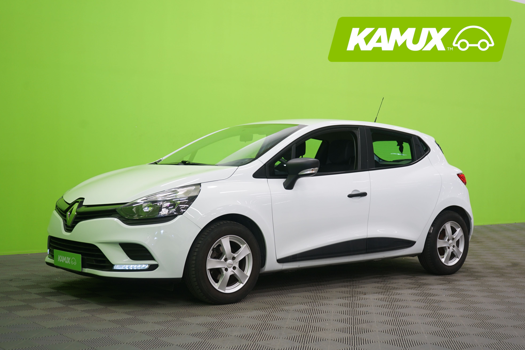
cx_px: 262
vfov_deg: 27.0
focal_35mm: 50
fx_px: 729
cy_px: 175
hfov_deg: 39.6
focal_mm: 50
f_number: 5
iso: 400
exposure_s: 1/8
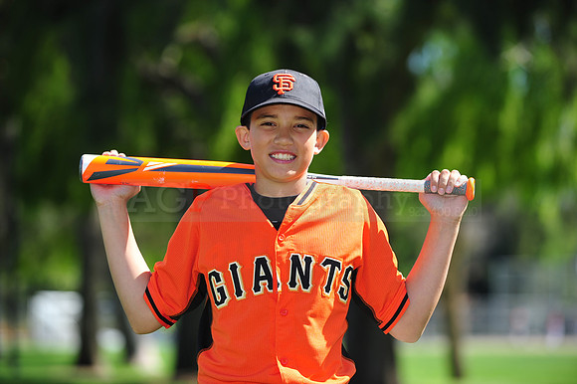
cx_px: 288
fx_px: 2803
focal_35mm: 175
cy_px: 192
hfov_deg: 11.8
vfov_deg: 7.8
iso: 200
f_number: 4.5
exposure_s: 1/800
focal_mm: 175
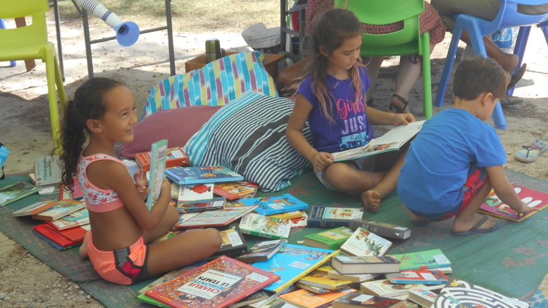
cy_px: 184
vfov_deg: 16.5
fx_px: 1061
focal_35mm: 73
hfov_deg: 29.0
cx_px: 276
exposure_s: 1/100
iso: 80
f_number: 5.3
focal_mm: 11.6
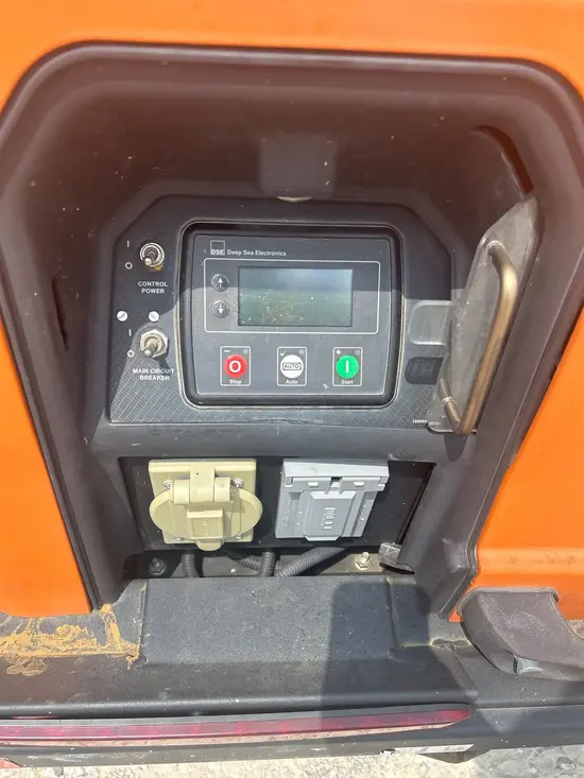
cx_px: 292
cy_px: 389
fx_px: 585
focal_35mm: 26
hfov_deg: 53.1
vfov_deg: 67.3
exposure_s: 1/1934
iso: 50
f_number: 1.5
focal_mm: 5.7
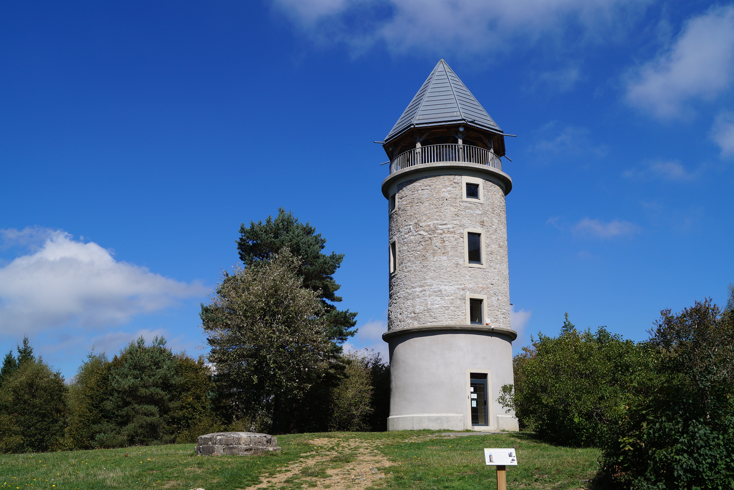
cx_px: 367
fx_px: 673
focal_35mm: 33
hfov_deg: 57.2
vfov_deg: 40.0
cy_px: 245
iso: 100
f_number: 10
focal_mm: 22
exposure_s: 1/250
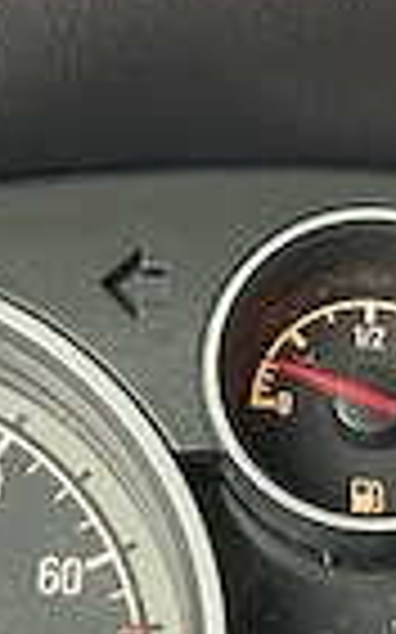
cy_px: 697
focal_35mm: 117
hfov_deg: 11.1
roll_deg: -0.9
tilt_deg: -24.1
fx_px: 2022
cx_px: 315
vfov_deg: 17.2
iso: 500
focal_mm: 5.7
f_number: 1.5
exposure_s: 1/48
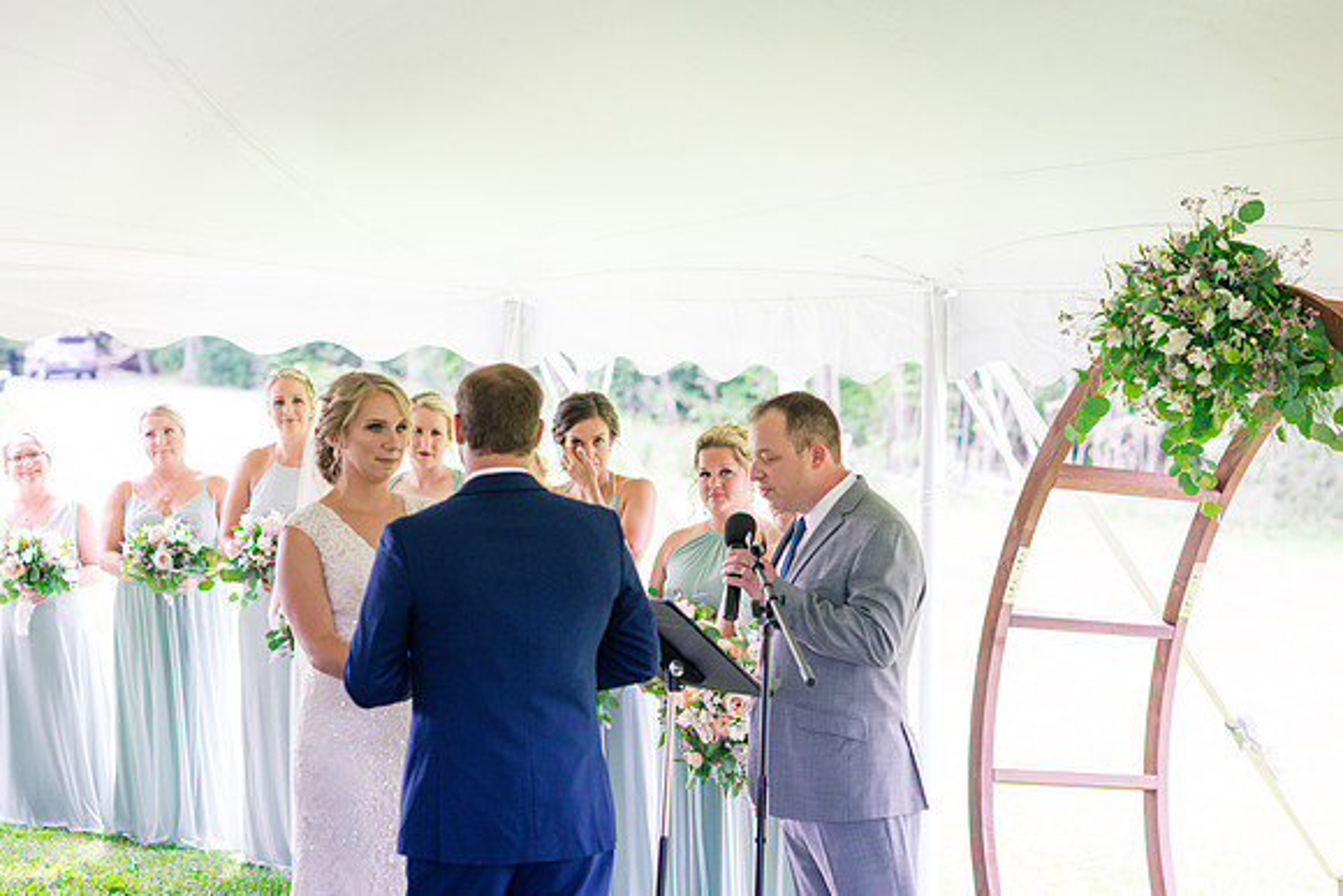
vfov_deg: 15.7
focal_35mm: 87
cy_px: 448
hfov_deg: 23.3
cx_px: 681
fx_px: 3254
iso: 500
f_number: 3.2
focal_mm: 85
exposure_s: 1/250
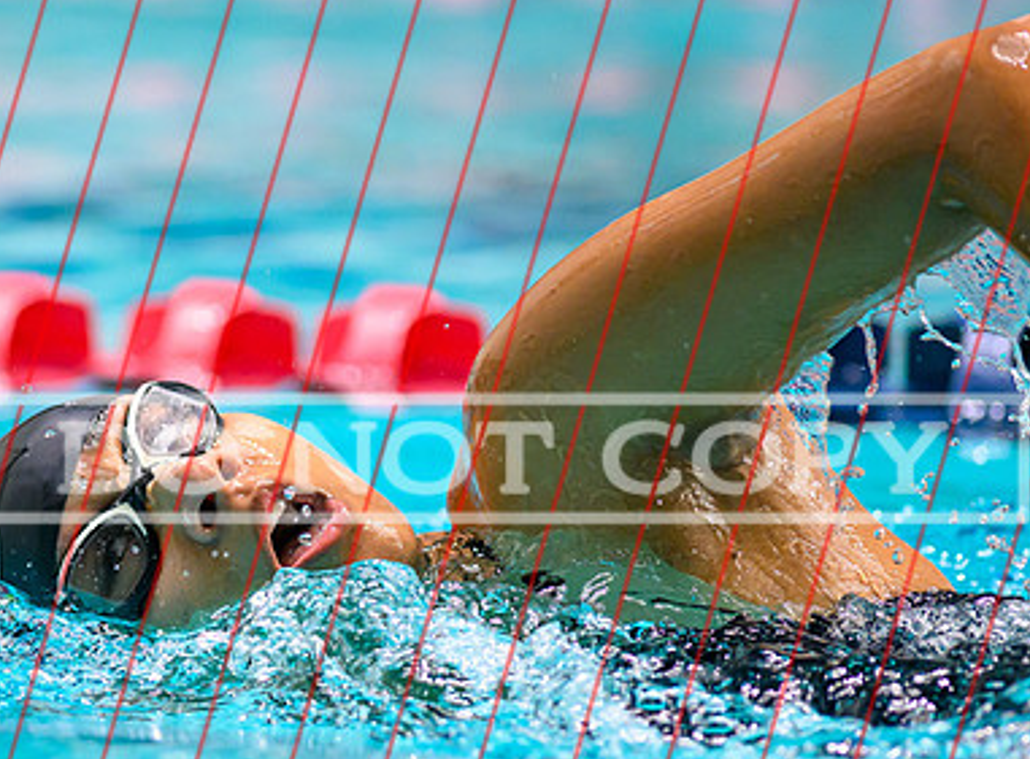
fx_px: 20527
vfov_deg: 2.1
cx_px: 147
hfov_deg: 2.9
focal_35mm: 694
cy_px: 451
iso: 2000
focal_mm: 300
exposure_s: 1/800
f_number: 2.8
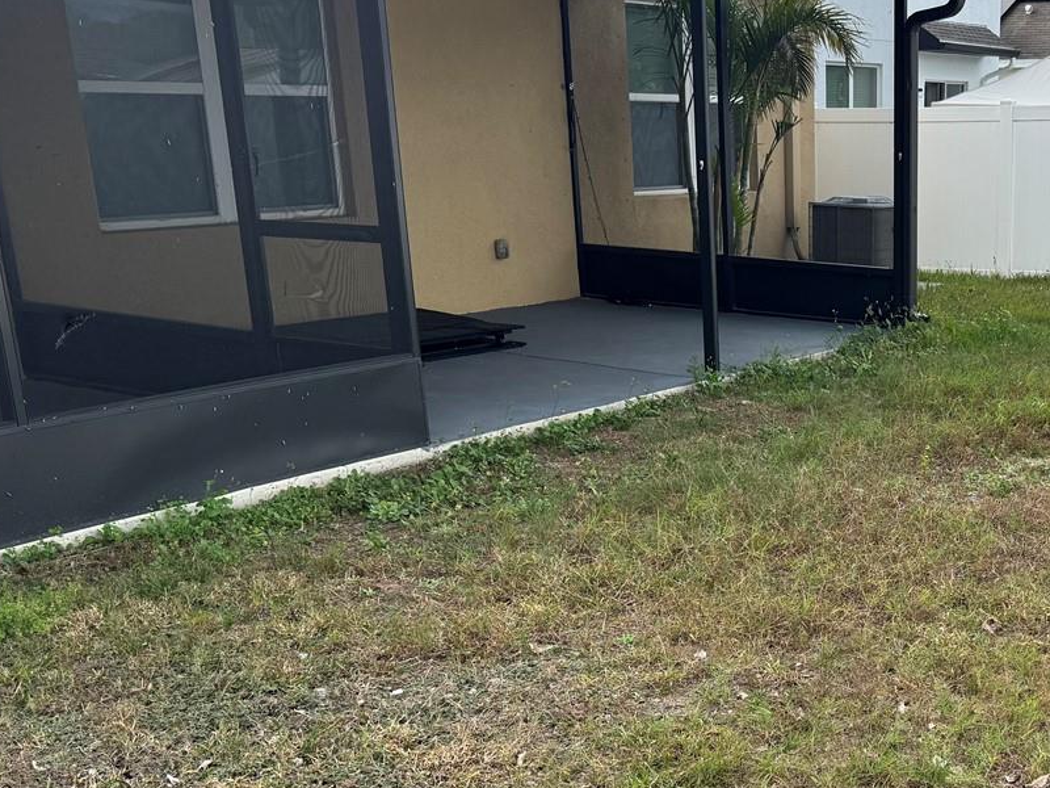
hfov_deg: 37.8
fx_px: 1456
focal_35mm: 48
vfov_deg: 29.7
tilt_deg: -20.3
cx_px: 885
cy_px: 616
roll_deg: -0.8
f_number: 1.78
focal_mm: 6.76
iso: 80
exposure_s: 1/1151
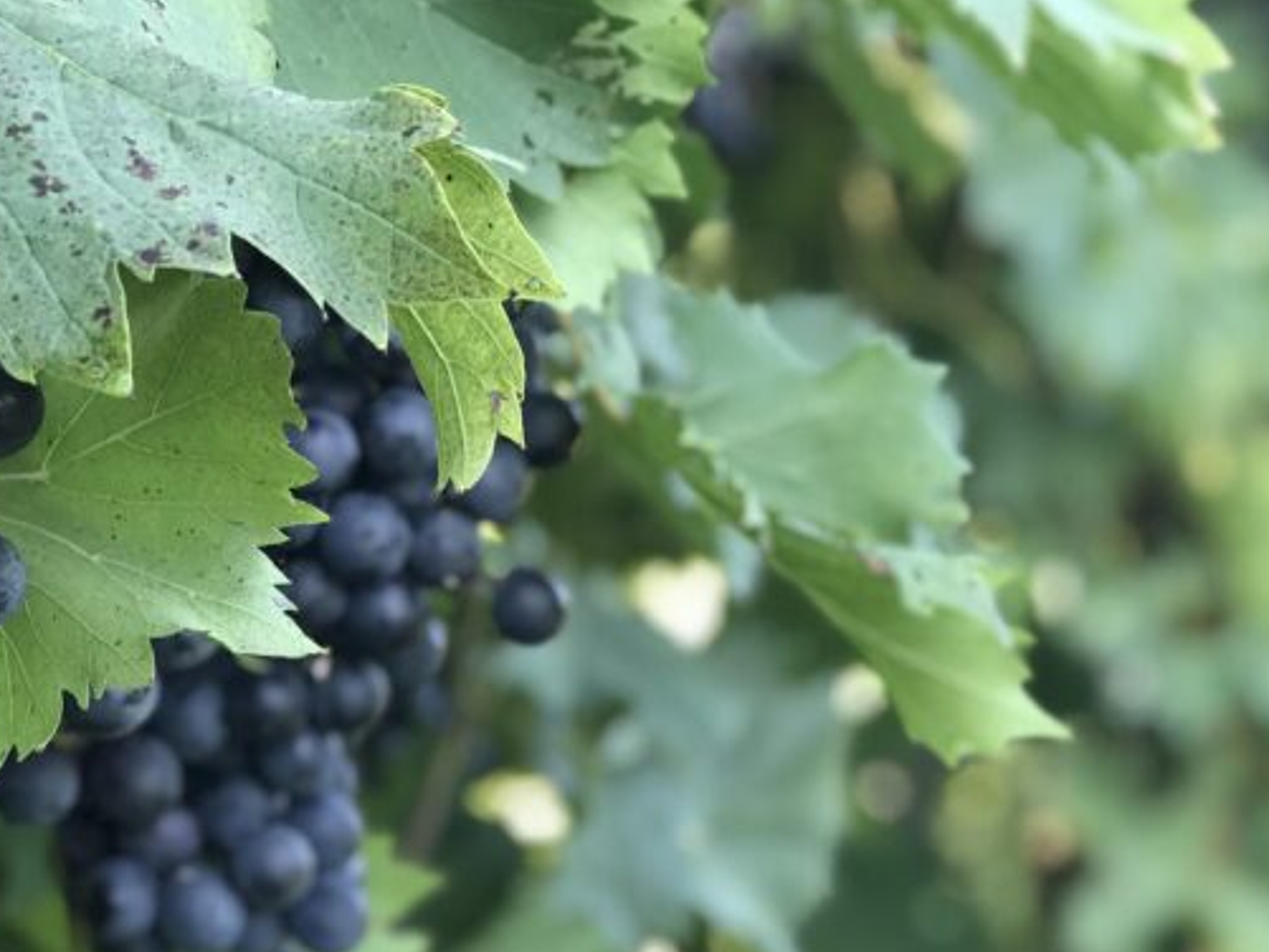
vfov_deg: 16.2
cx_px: 735
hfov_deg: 21.5
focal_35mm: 91
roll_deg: -2.6
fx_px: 3337
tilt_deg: -4.4
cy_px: 552
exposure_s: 1/60
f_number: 2.8
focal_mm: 6.6
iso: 50
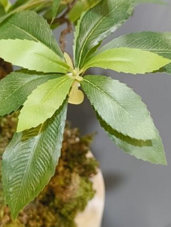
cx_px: 82
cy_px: 83
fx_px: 427
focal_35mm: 65
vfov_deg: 29.6
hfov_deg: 22.7
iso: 469
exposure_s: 1/50
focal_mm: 5.56
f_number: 1.87
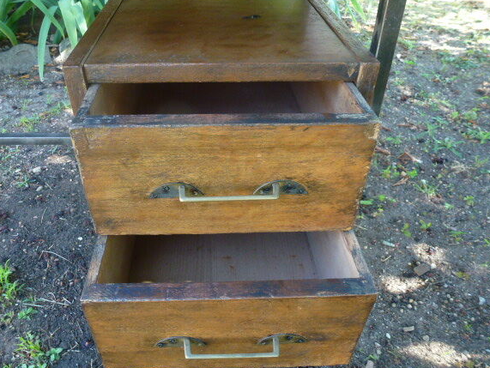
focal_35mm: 28
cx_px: 226
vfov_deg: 49.8
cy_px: 172
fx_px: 397
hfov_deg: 63.3
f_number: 3.3
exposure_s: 1/60
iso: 200
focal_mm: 4.3
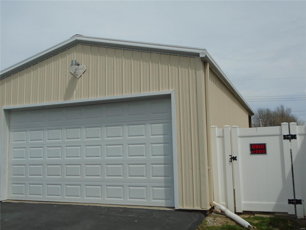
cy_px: 115
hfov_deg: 51.4
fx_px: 318
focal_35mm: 36
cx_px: 153
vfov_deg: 39.7
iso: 100
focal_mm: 6.4
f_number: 9.5
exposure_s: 1/250
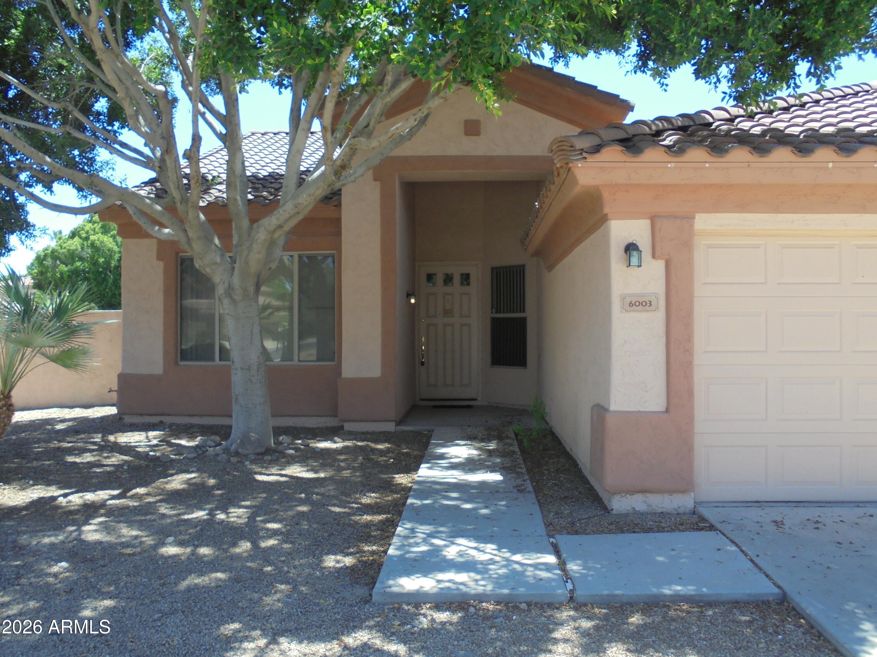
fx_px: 735
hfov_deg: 61.7
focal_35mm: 29
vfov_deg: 48.2
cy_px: 328
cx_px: 438
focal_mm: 5.3
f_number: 3.7
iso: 100
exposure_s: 1/200
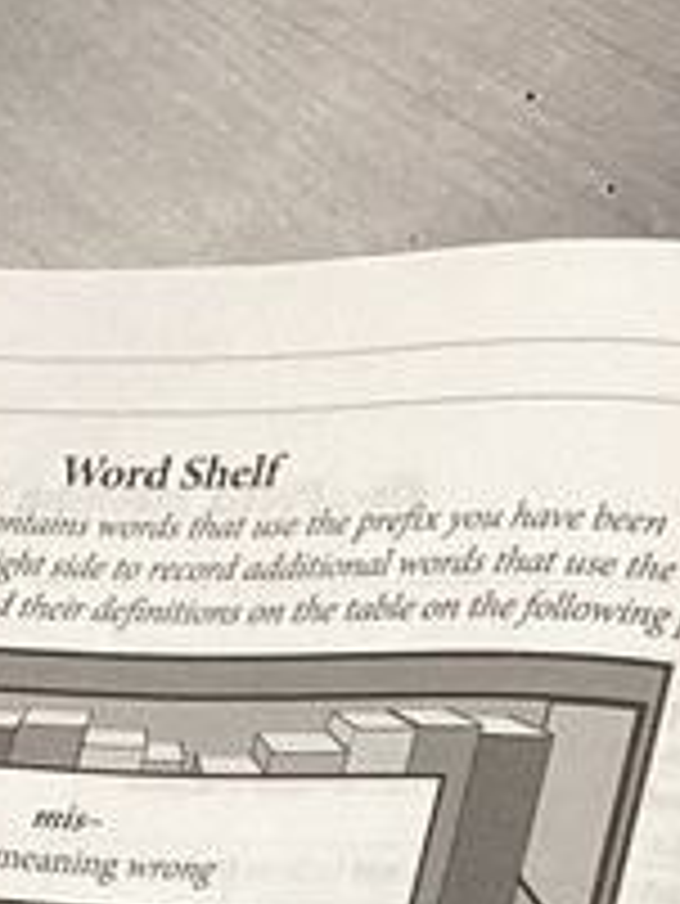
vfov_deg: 11.9
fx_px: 4134
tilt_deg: -62.9
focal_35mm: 158
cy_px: 1385
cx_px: 153
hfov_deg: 9.4
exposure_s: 1/60
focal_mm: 3.3
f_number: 2.4
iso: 100
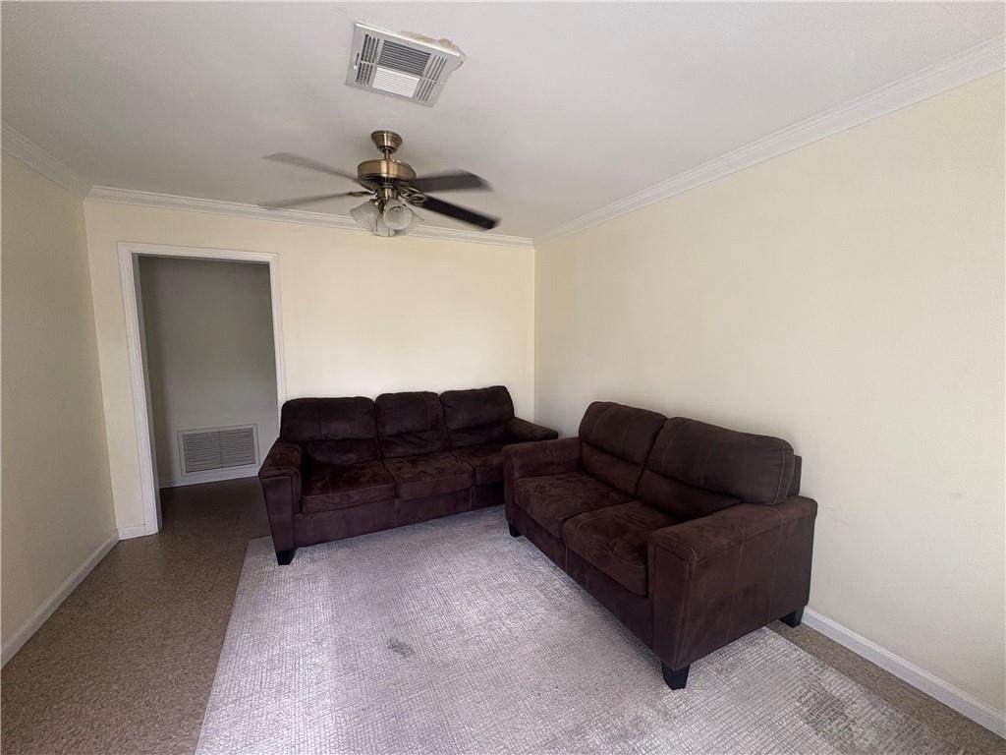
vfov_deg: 85.7
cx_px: 503
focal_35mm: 14
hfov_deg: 102.1
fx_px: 407
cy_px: 378
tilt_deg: -6.4
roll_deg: +0.3
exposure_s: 1/64
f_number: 2.2
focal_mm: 2.22
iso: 200
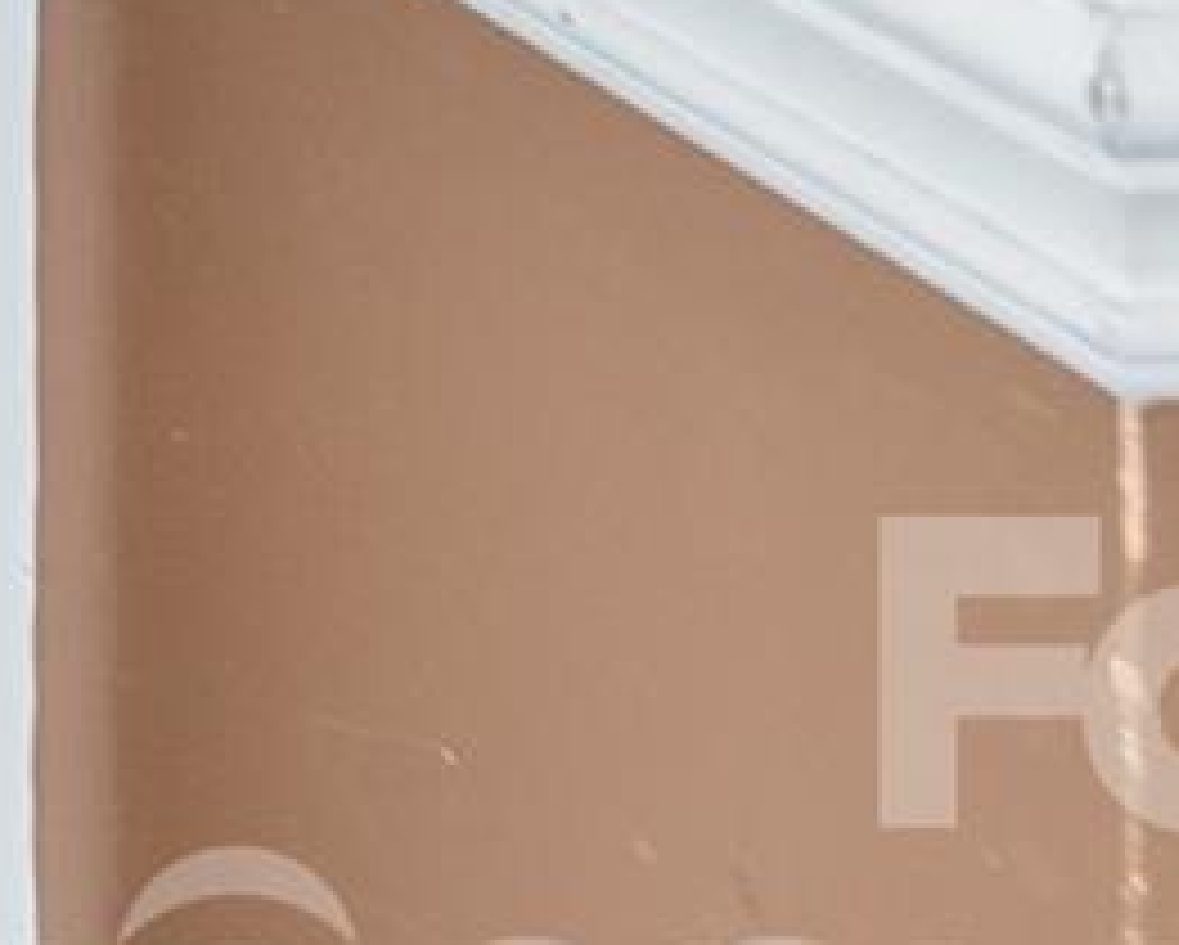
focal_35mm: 110
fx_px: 3841
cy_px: -1670
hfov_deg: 11.3
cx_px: -2295
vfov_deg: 10.7
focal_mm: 10
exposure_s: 1/30
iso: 1000
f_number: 4
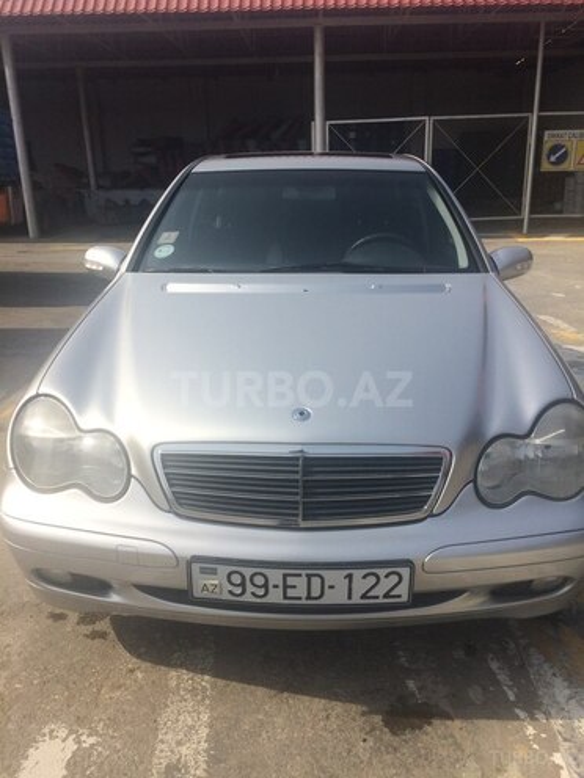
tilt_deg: -19.3
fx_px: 652
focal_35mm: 29
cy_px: 389
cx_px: 292
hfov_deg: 48.2
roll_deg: +3.1
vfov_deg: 61.7
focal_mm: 4.15
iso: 32
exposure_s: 1/2564
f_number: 2.2
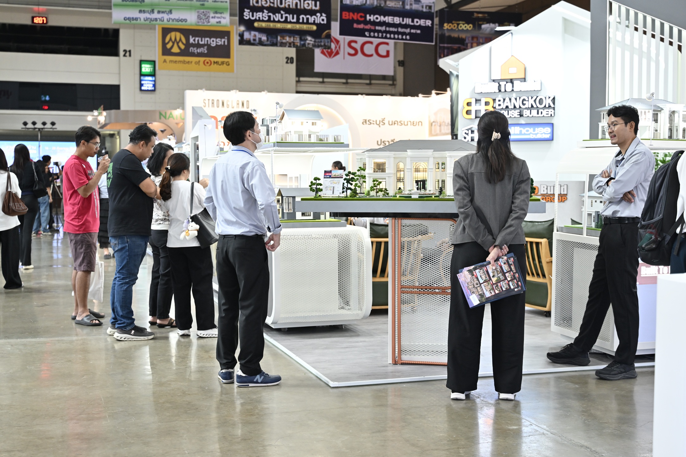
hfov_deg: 41.9
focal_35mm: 47
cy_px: 228
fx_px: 895
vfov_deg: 28.6
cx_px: 343
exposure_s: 1/125
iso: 1000
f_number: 4
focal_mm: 47
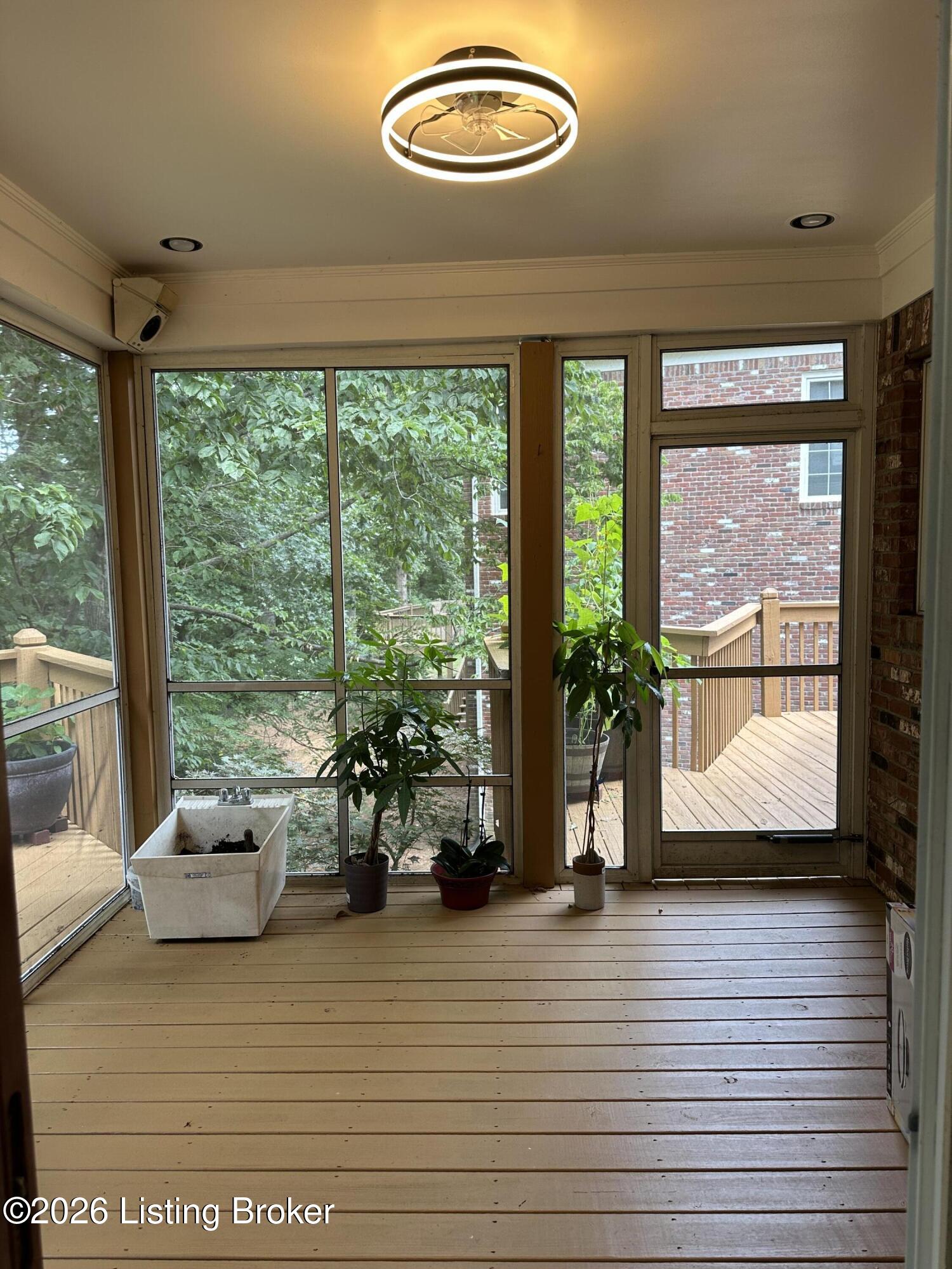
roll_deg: +0.5
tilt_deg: -5.7
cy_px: 634
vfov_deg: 71.6
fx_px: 880
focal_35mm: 24
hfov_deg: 56.8
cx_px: 476
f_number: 1.78
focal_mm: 6.86
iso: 100
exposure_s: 1/121
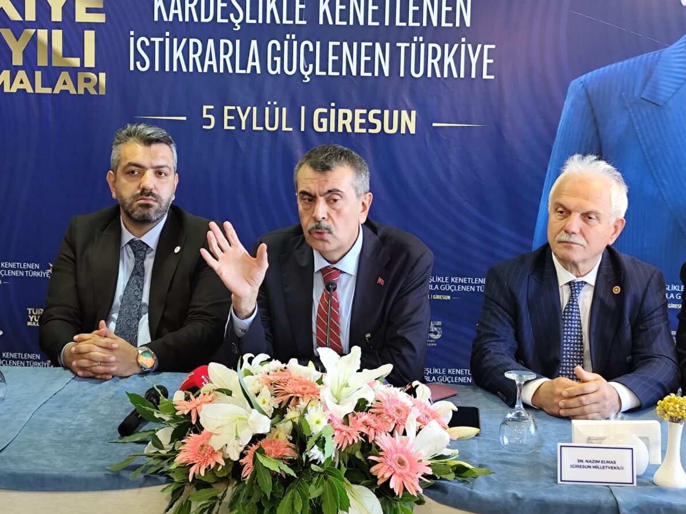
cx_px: 318
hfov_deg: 27.8
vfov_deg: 21.0
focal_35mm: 70
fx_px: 1387
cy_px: 267
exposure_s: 1/25
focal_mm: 6.19
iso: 400
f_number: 1.65
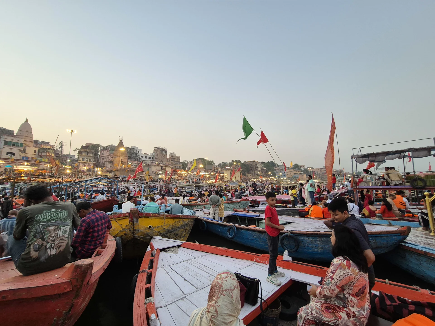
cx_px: 218
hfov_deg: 106.2
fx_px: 163
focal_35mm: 13
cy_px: 163
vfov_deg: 89.9
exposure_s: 1/50
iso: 160
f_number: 2.2
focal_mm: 2.2
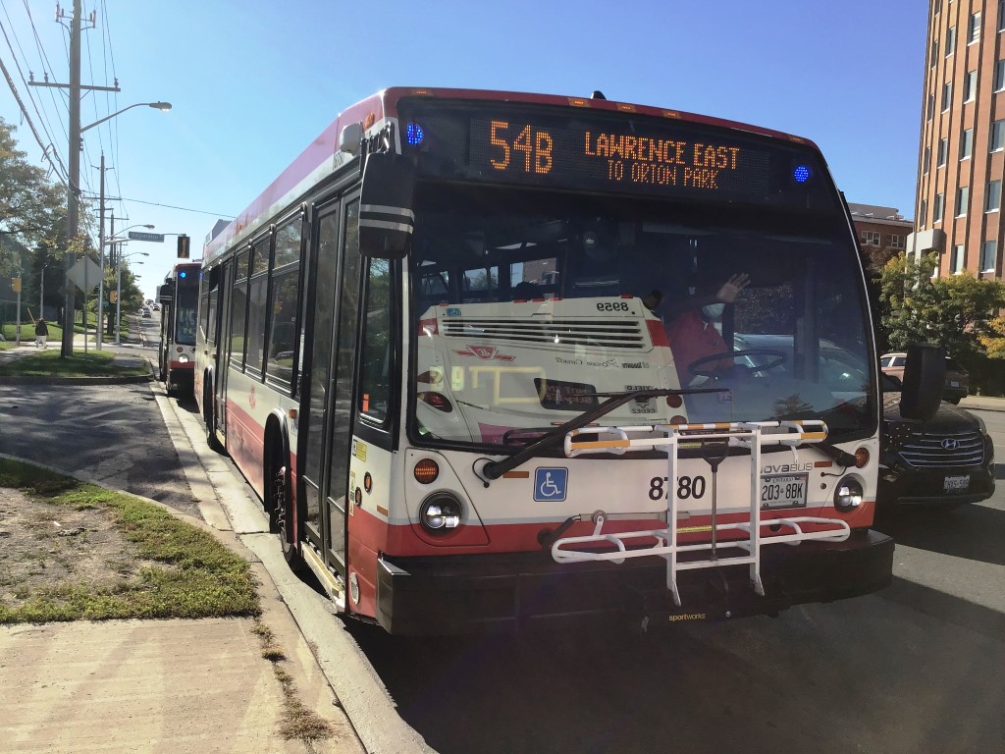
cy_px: 377
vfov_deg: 45.4
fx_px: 900
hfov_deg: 58.4
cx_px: 502
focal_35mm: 31
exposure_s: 1/1335
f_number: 2.4
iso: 25
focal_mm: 3.3
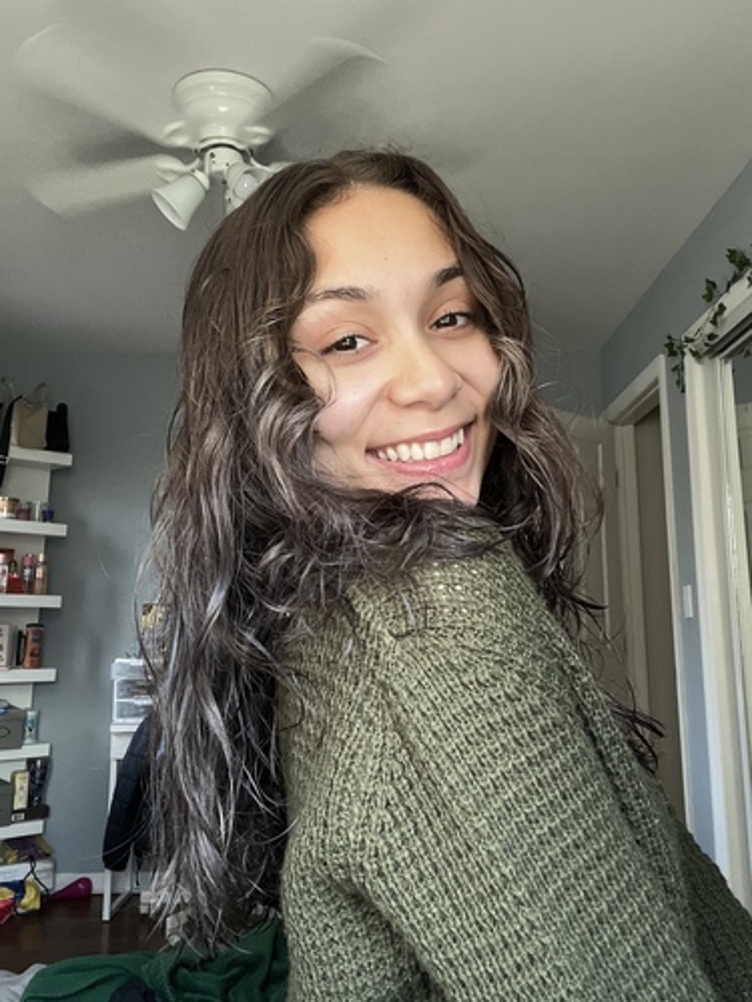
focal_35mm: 30
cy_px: 501
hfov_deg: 46.8
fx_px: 869
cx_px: 376
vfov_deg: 60.0
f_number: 2.2
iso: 100
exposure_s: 1/60
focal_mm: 2.71
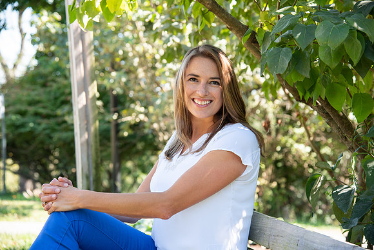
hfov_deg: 24.8
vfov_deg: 16.7
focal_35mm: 82
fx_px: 852
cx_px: 187
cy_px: 125
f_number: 4.5
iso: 400
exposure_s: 1/320
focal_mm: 82
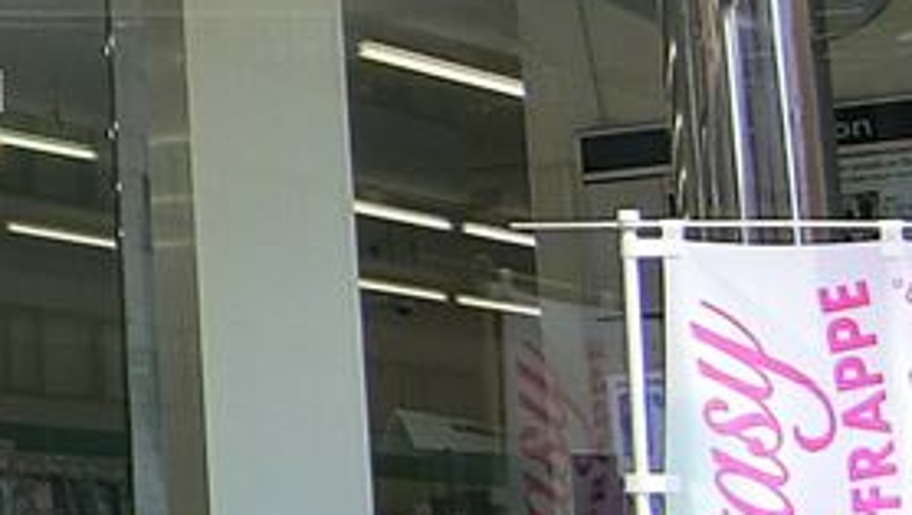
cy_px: 62
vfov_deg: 10.2
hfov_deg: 15.0
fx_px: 2880
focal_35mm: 119
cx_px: -846
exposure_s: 1/200
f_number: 6.9
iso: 80
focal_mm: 4.06
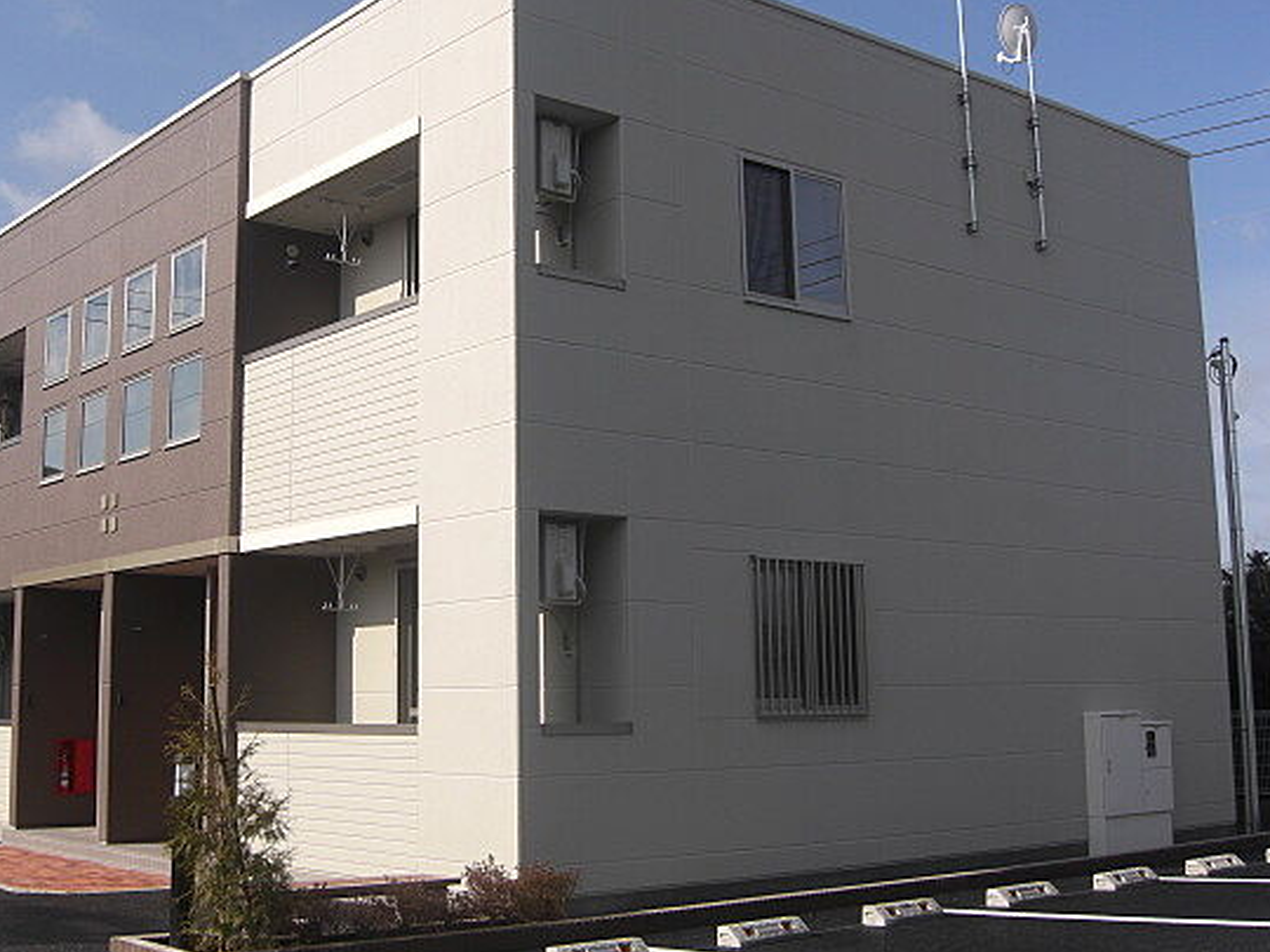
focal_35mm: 45
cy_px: 428
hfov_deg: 42.0
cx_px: 555
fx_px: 1651
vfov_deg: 32.2
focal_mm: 7.9
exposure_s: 1/250
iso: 80
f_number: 8
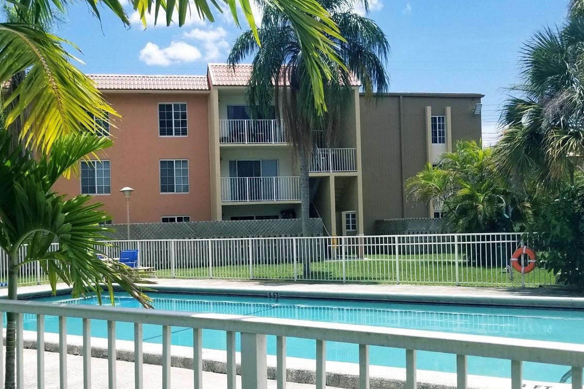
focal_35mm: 38
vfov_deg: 34.9
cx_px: 239
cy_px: 244
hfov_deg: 50.4
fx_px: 616
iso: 50
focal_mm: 4.25
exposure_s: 1/3896
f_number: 1.7
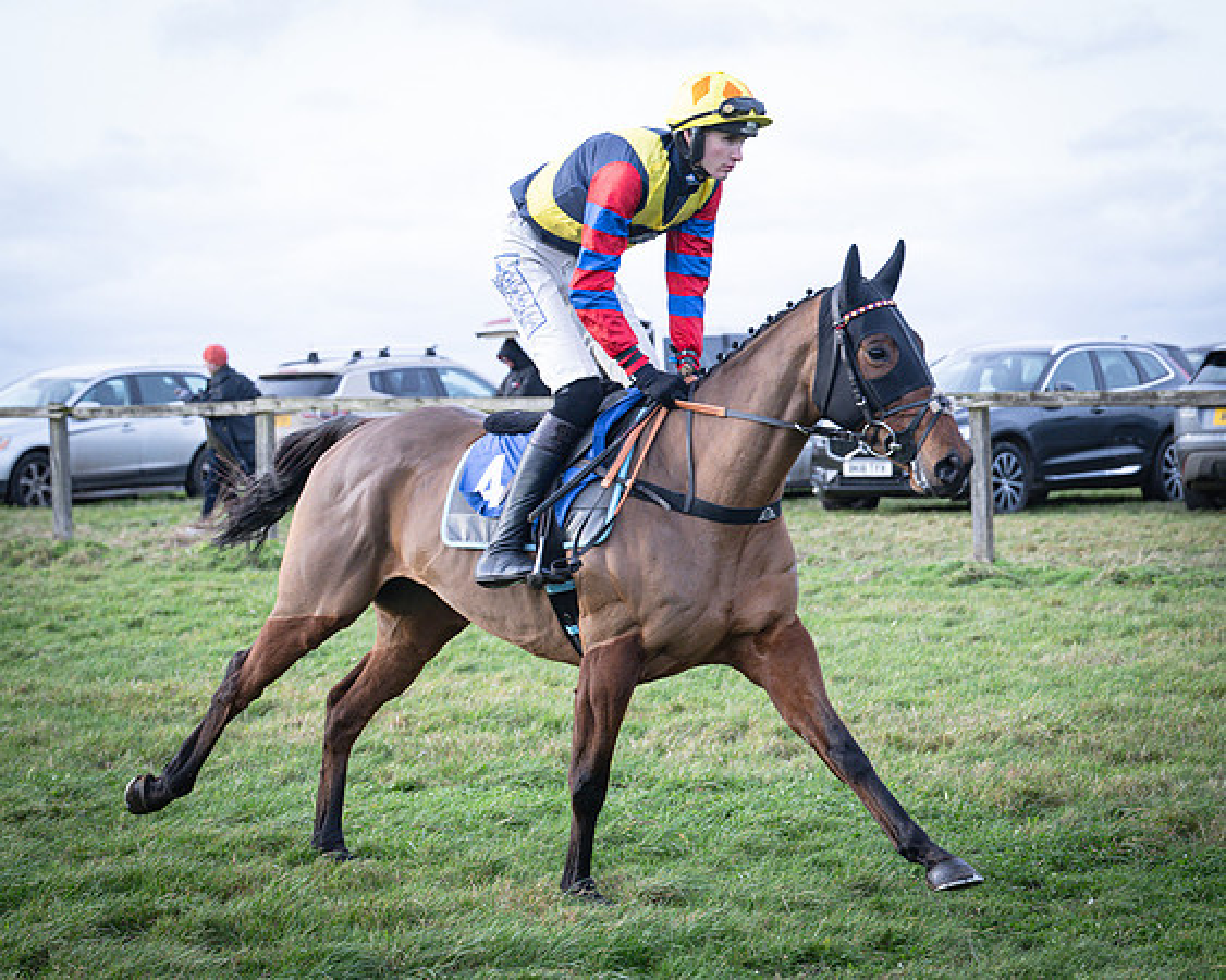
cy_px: 346
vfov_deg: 13.5
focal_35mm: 114
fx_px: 4119
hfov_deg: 16.9
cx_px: 608
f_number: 4
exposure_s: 1/800
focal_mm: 70
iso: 800
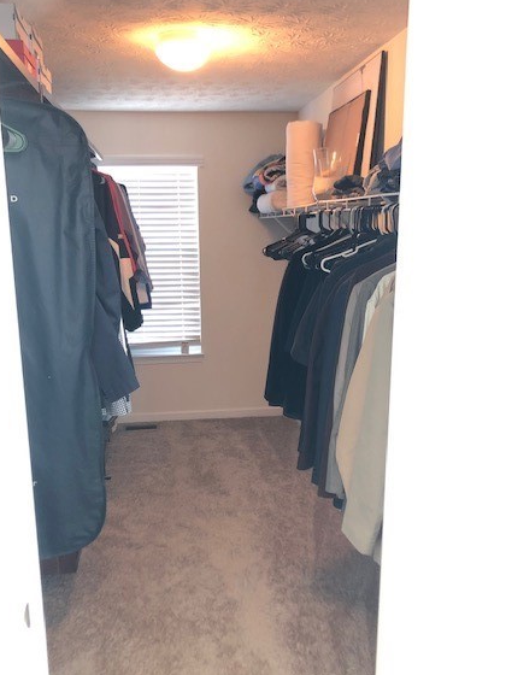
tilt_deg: -12.5
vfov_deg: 56.7
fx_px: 624
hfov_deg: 44.1
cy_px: 371
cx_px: 240
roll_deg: +0.4
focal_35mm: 32
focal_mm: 3.99
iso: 100
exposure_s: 1/15
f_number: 1.8
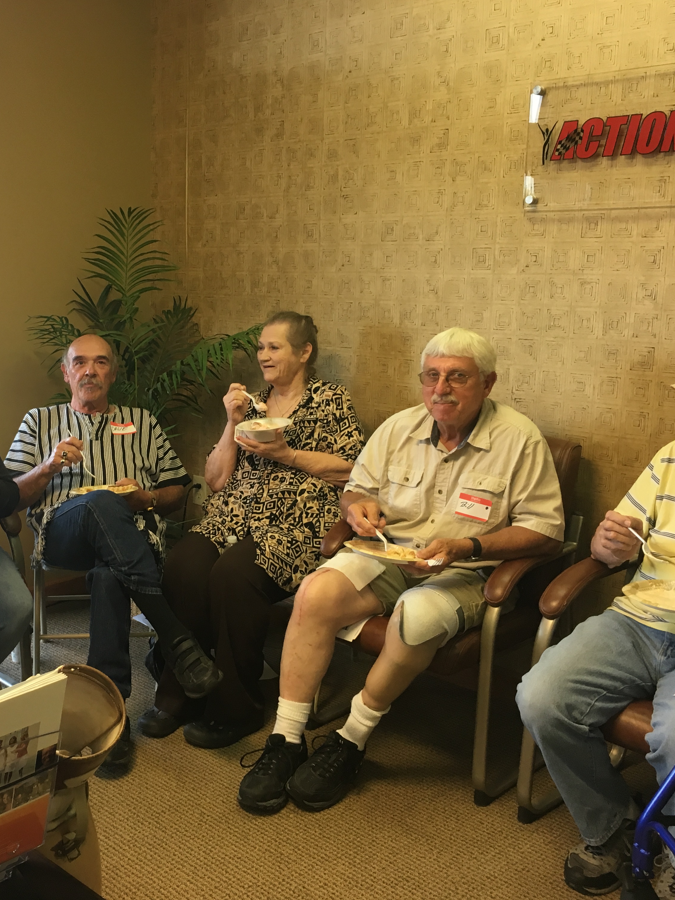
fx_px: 1014
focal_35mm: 39
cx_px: 171
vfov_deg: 47.9
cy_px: 447
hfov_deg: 36.0
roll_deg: +0.0
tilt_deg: -10.5
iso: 64
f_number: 2.2
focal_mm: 4.15
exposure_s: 1/30
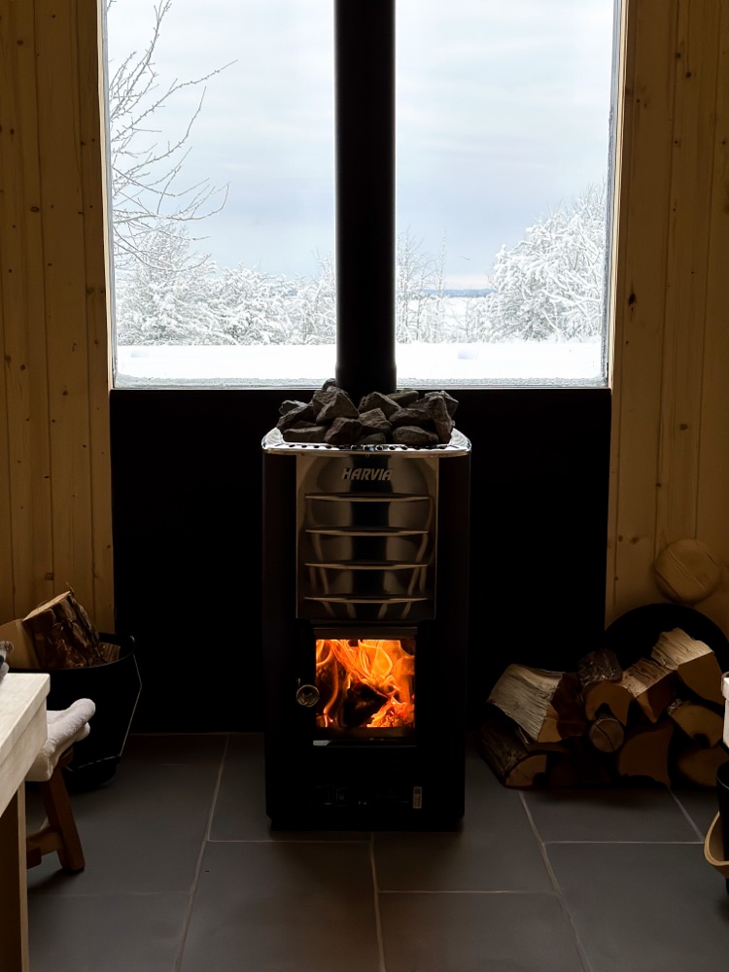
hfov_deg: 30.3
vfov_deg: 39.7
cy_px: 486
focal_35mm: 48
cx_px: 364
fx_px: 1348
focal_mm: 6.86
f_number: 1.8
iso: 80
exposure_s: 1/640
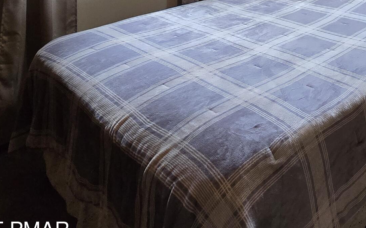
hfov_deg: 47.5
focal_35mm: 38
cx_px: 313
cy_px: -113
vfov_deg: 25.4
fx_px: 379
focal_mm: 2.2
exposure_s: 1/60
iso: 250
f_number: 2.2
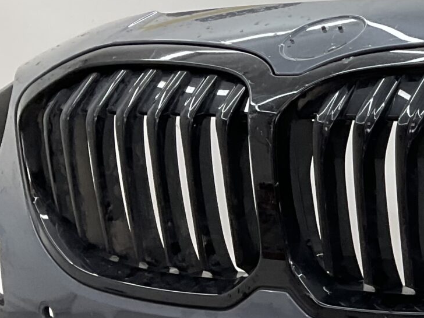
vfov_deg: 14.4
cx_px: 647
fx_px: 1249
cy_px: 266
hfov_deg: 17.3
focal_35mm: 102
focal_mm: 3
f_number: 1.8
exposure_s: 1/100
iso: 25
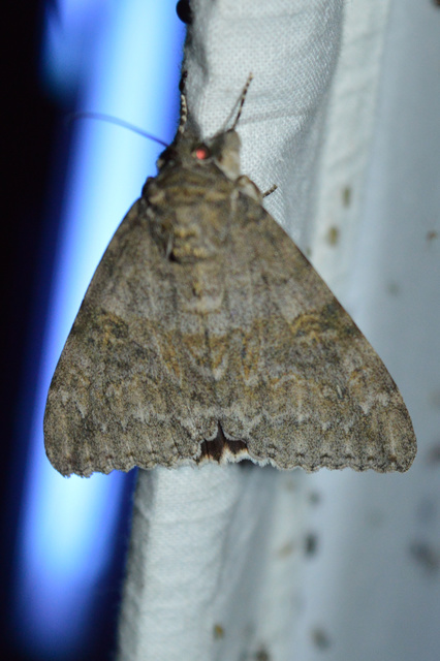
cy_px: 330
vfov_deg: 24.6
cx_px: 220
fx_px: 1514
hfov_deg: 16.5
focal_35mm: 82
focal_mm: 55
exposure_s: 1/60
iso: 1100
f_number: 5.6
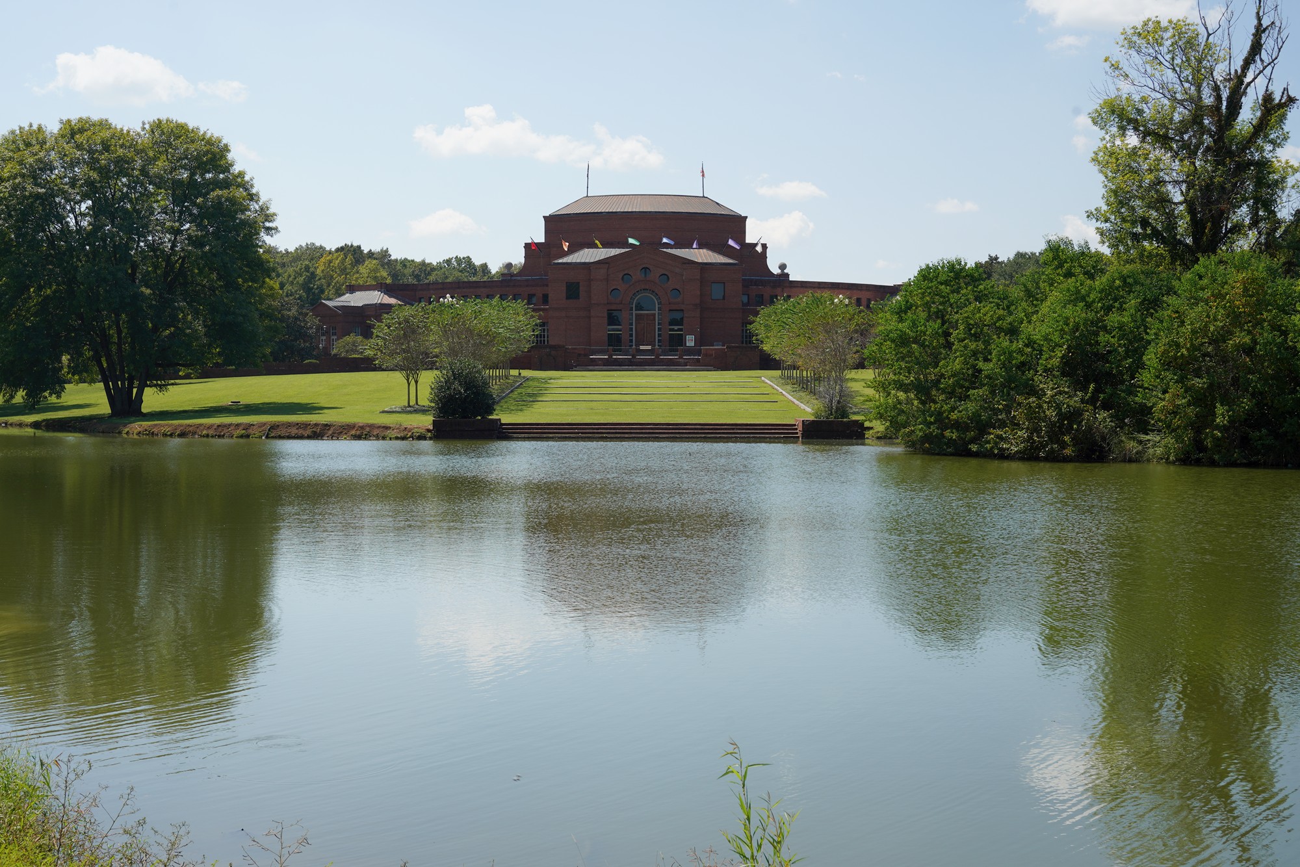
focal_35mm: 48
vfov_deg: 28.1
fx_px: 1733
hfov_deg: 41.1
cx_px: 650
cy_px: 434
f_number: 11
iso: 200
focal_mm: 48
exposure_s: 1/100
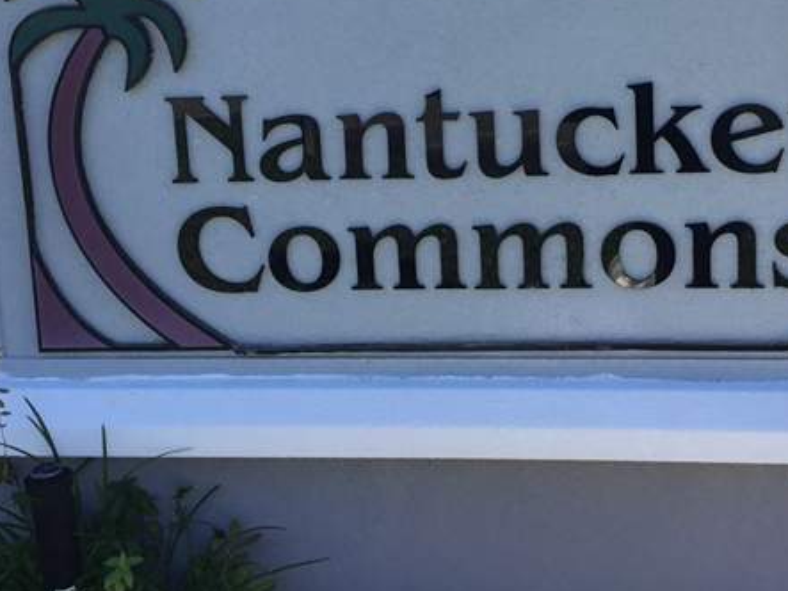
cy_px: 137
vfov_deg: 25.7
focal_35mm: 56
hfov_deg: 34.2
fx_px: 1274
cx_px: 500
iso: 25
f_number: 2.4
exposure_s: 1/397
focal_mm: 3.3
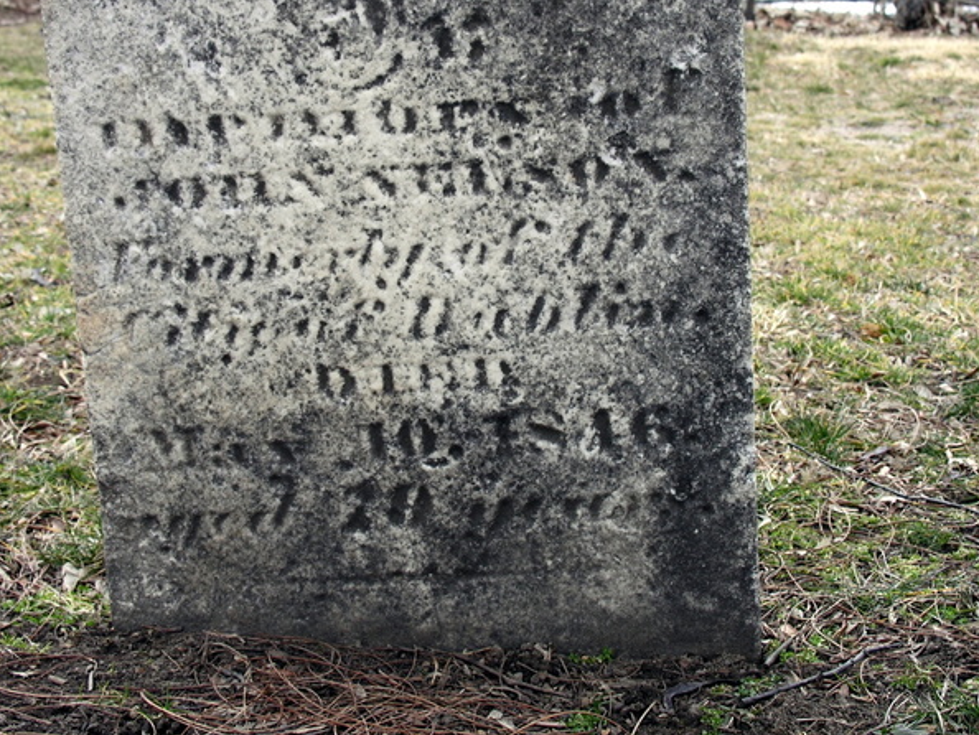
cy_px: 292
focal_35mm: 72
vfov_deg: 20.4
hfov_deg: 27.0
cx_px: 508
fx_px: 2037
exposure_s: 1/61.2
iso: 50
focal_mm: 13.8
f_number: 4.9
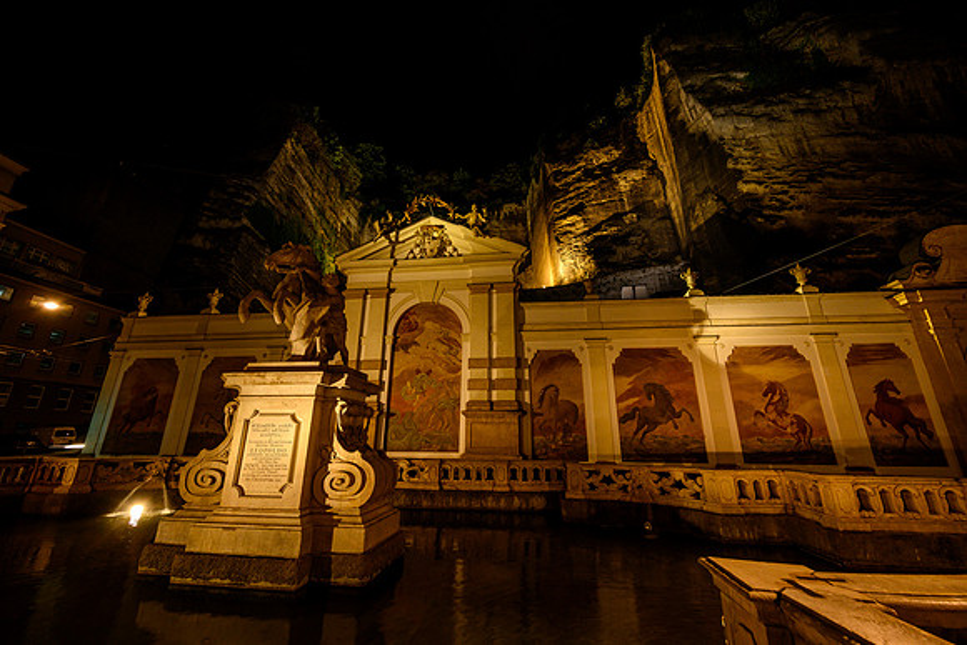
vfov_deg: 81.2
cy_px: 322
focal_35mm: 14
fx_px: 376
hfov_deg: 104.2
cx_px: 484
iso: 640
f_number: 5.6
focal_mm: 14
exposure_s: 1/4
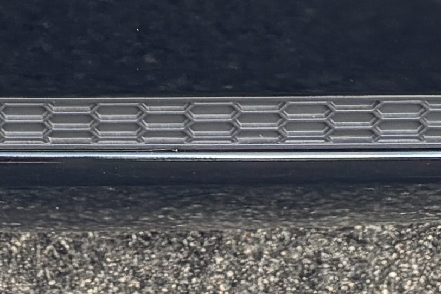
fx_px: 2327
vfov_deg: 6.3
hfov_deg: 10.6
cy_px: -764
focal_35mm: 190
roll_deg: -0.6
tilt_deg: -19.1
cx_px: -112
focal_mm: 5.96
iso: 40
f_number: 1.6
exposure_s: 1/195
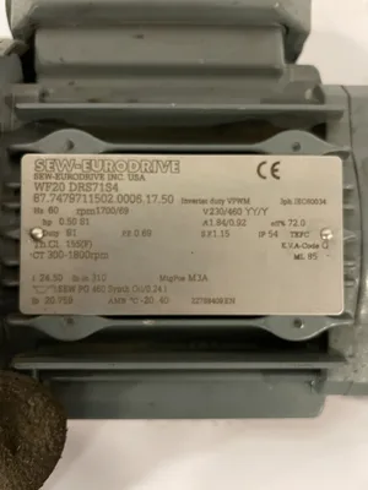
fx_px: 369
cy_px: 245
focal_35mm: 26
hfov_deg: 53.1
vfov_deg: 67.3
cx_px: 184
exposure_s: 1/30
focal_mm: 4.2
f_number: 1.6
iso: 640
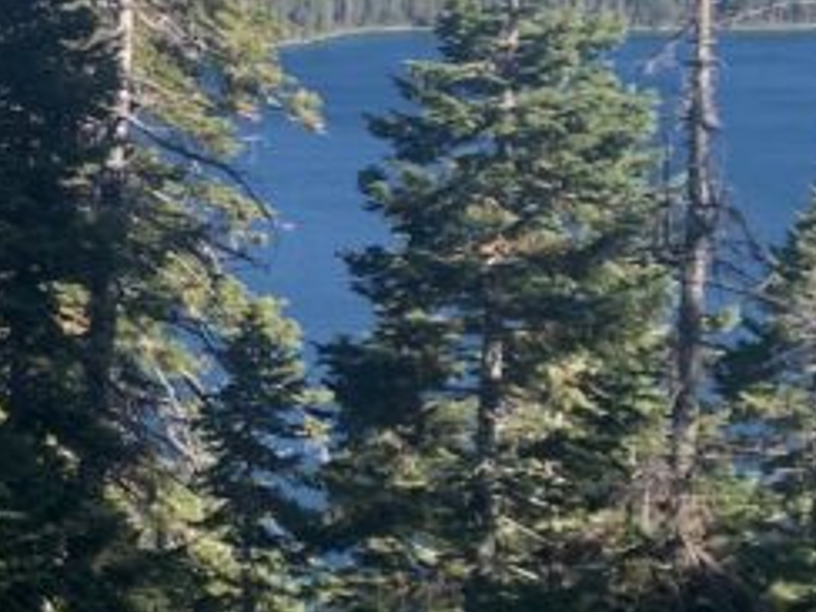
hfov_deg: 15.0
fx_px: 2569
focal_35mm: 109
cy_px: 157
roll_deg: -0.4
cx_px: -766
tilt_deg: -7.8
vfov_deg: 13.5
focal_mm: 4.25
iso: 25
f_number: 1.8
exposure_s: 1/1299
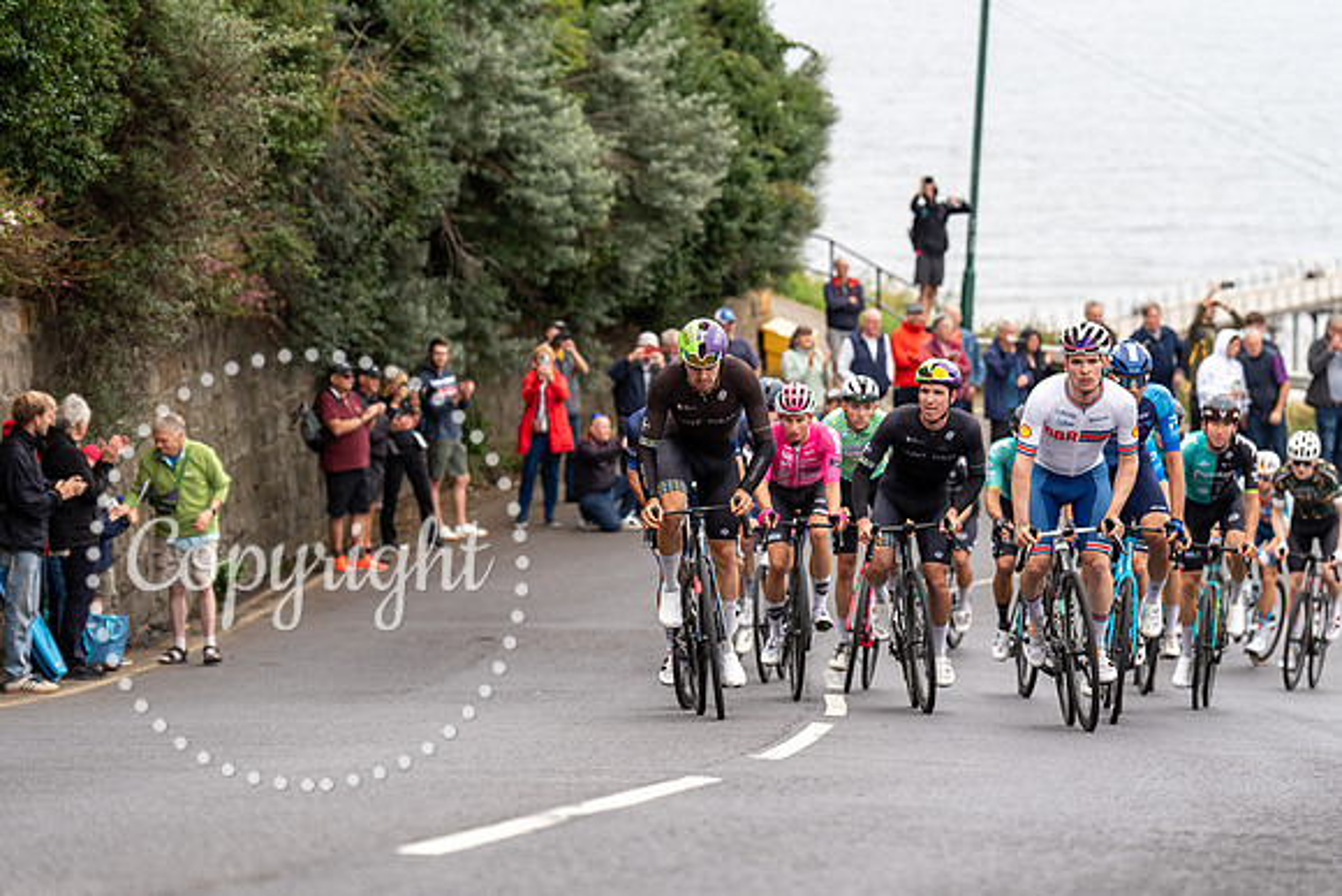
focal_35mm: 125
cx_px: 671
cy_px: 448
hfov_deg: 16.4
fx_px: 4661
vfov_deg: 11.0
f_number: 3.5
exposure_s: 1/1000
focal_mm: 125
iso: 320
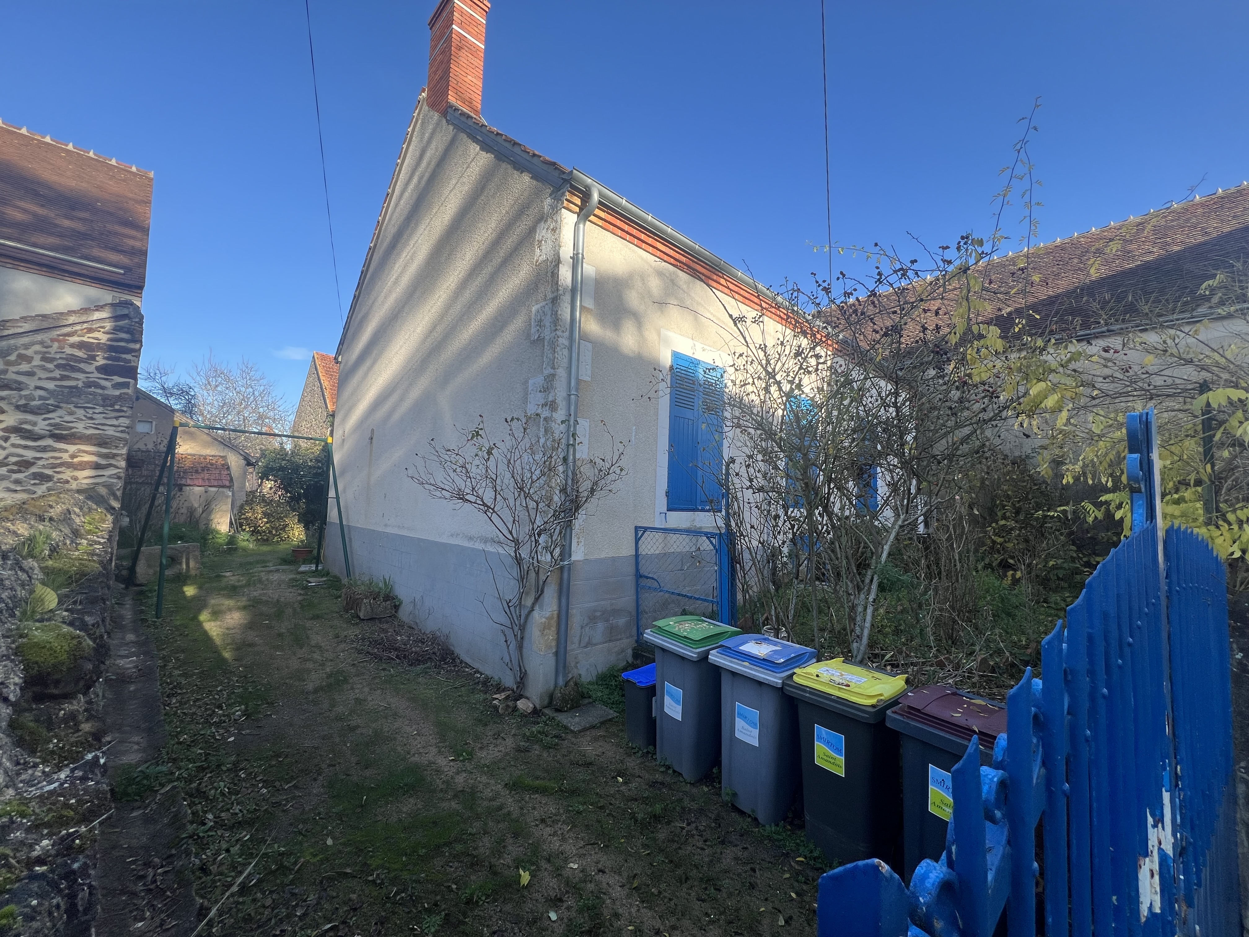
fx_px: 469
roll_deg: -1.7
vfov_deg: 89.9
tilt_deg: +3.1
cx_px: 624
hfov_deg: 106.2
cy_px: 468
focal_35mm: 13
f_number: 1.8
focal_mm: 1.57
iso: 32
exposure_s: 1/423
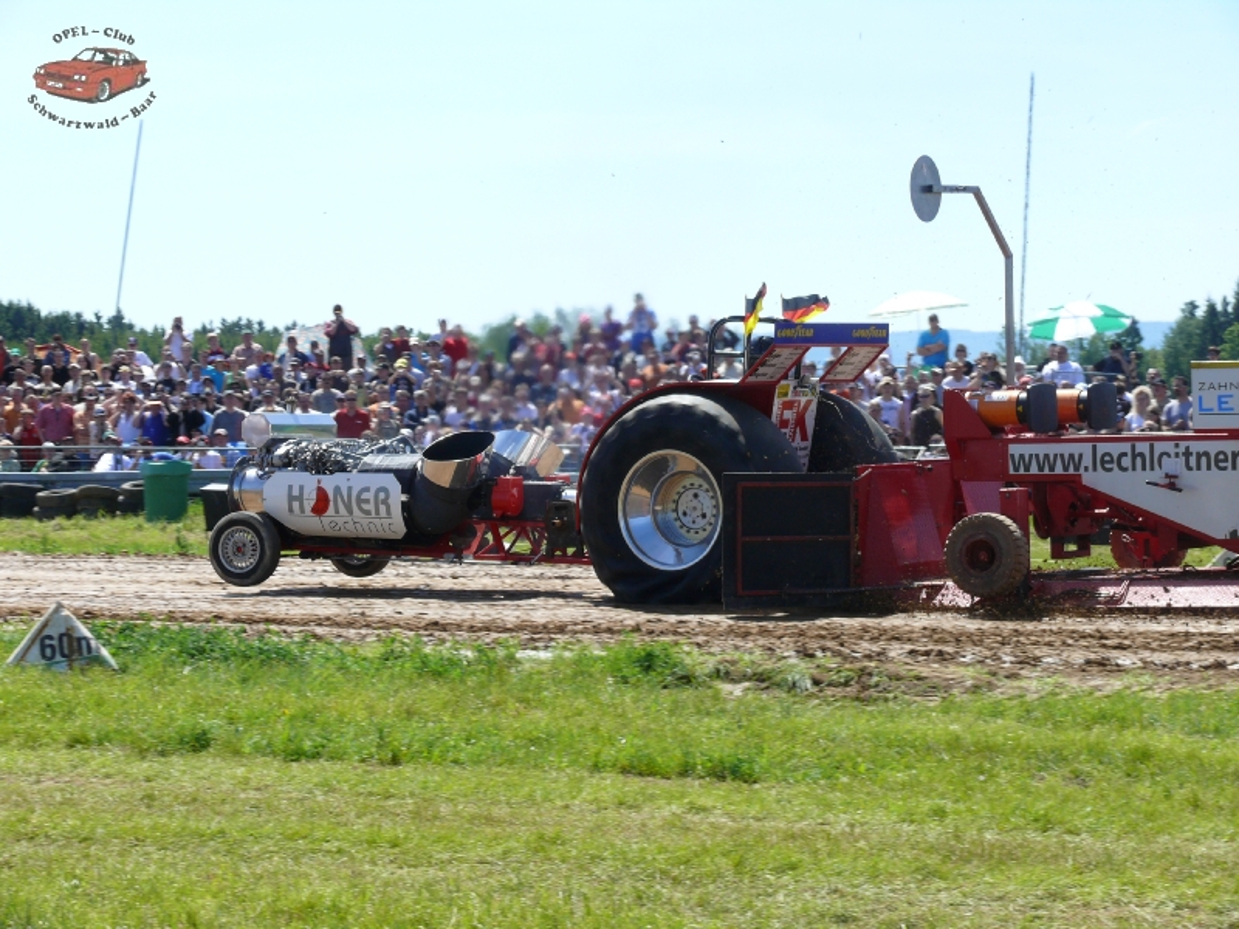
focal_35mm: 108
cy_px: 464
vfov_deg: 13.7
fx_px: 3866
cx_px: 620
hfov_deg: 18.2
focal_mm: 22.8
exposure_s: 1/320
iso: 100
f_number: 5.6
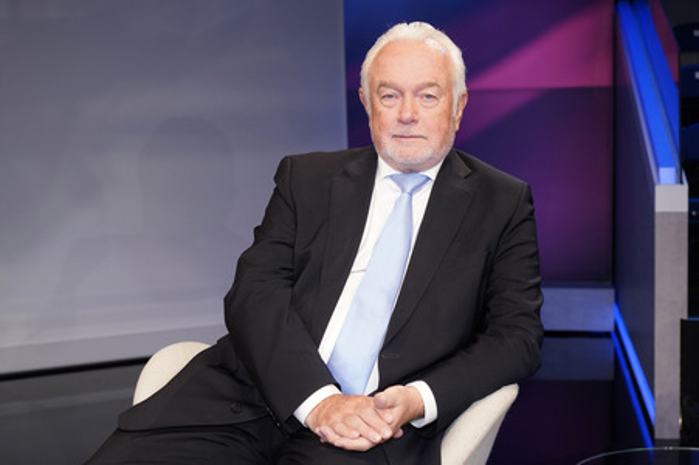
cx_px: 350
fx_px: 970
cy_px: 232
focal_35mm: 50
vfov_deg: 27.0
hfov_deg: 39.6
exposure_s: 1/125
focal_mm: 50
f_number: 5
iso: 2000
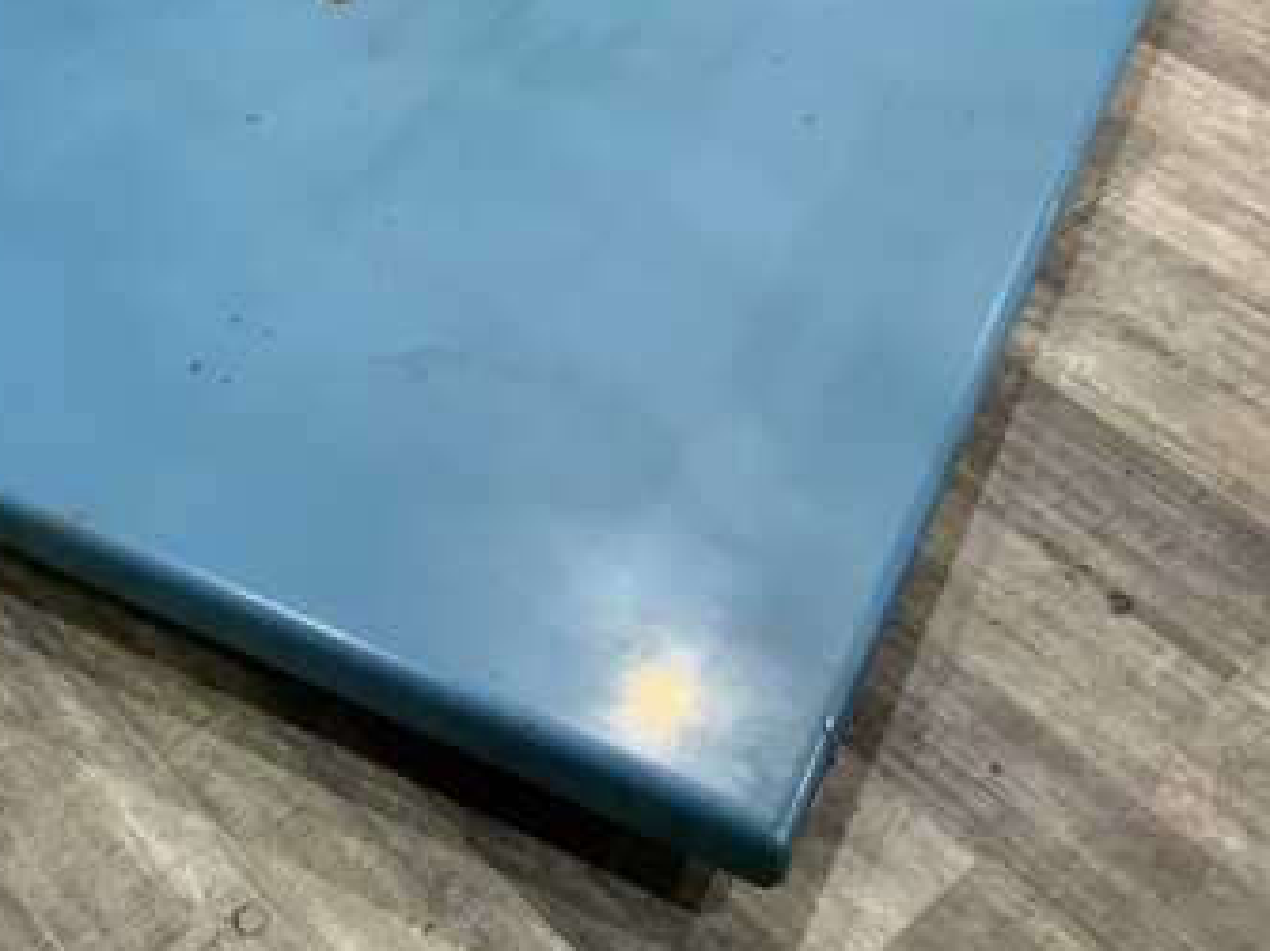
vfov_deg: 27.9
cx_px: 353
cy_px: 356
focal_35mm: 52
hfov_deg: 36.2
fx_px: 1907
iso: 160
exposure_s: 1/60
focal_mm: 3
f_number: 1.8
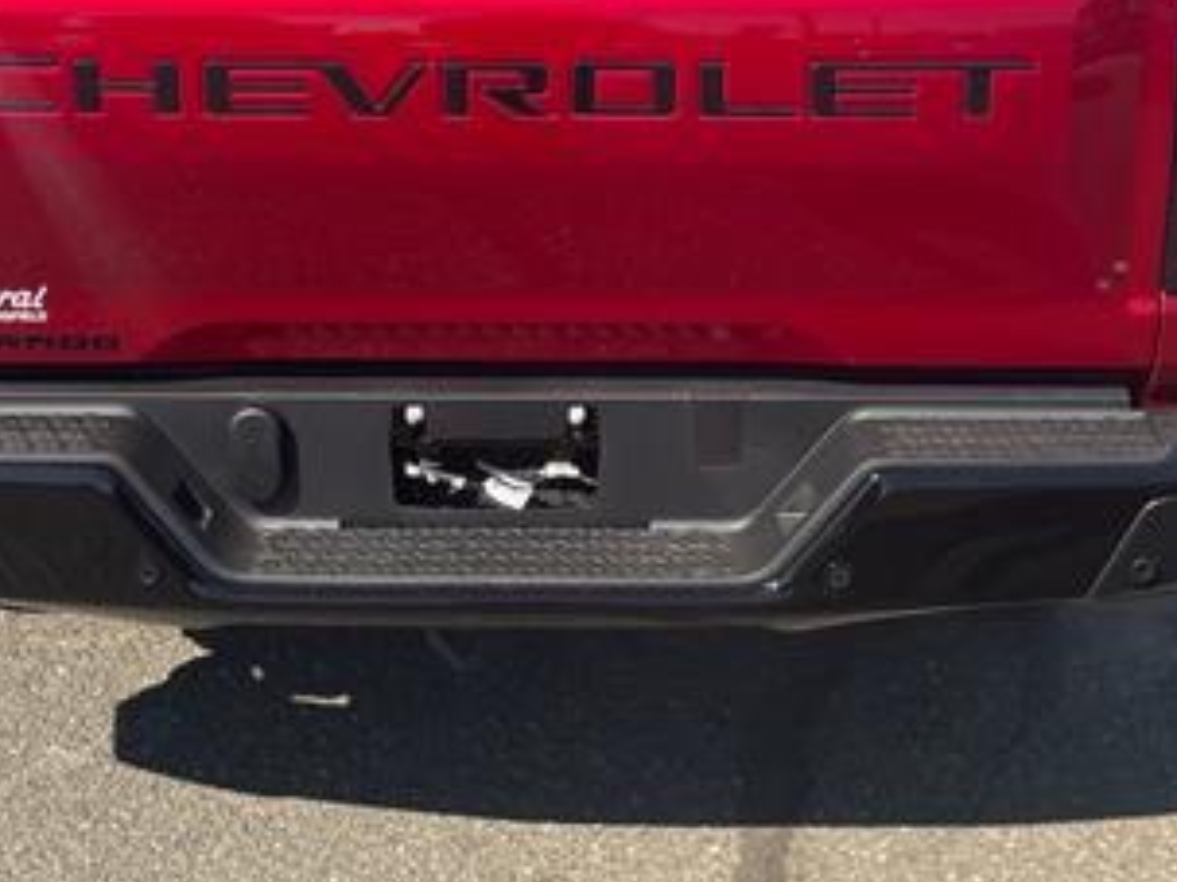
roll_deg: +1.3
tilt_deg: -14.1
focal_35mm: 55
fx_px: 1869
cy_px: 101
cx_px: 482
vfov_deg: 25.8
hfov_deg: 34.9
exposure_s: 1/932
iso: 32
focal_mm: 4.2
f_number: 1.6
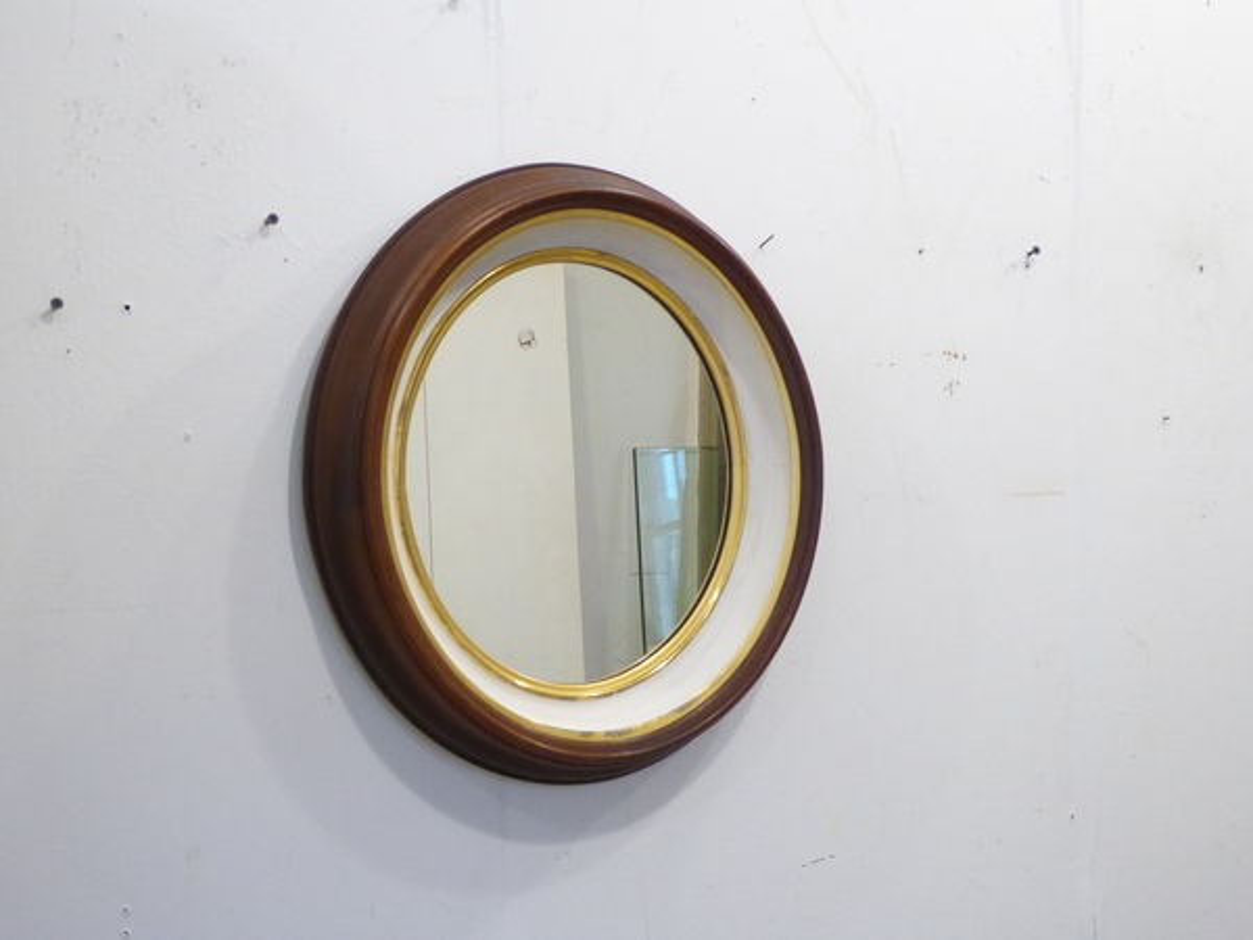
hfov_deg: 41.2
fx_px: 1665
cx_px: 626
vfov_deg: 31.5
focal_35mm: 46
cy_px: 470
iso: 800
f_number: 3.9
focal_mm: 7.8
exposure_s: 1/50
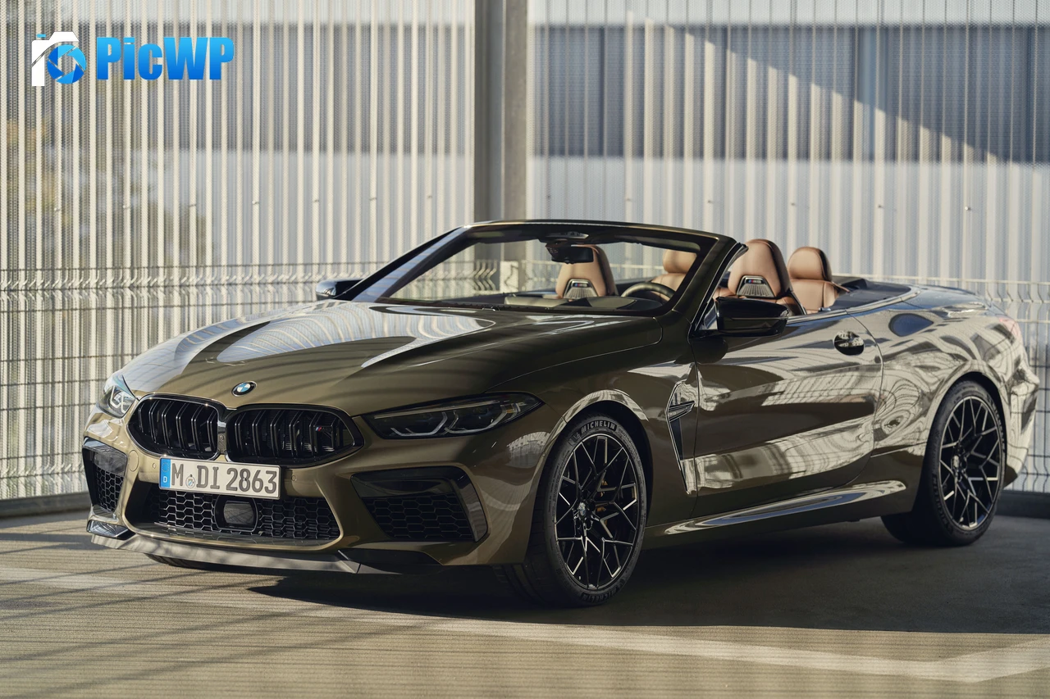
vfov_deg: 10.2
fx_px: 3937
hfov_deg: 15.2
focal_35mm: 135
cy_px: 350
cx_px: 525
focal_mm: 135
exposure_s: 1/800
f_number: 2.8
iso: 320
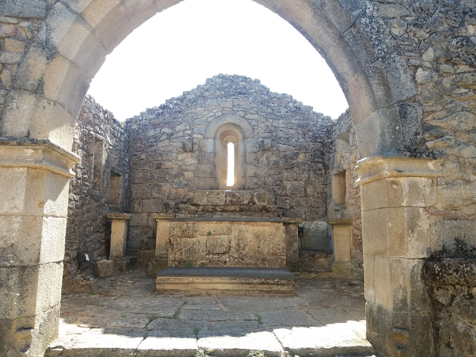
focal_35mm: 28
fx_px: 385
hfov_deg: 63.4
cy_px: 178
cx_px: 238
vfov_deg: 49.7
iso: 64
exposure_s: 1/342
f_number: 1.9
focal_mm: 3.7
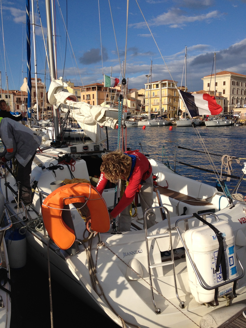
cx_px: 123
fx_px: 332
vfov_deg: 52.6
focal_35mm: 35
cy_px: 164
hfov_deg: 40.7
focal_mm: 4.28
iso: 64
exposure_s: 1/2123
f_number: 2.4
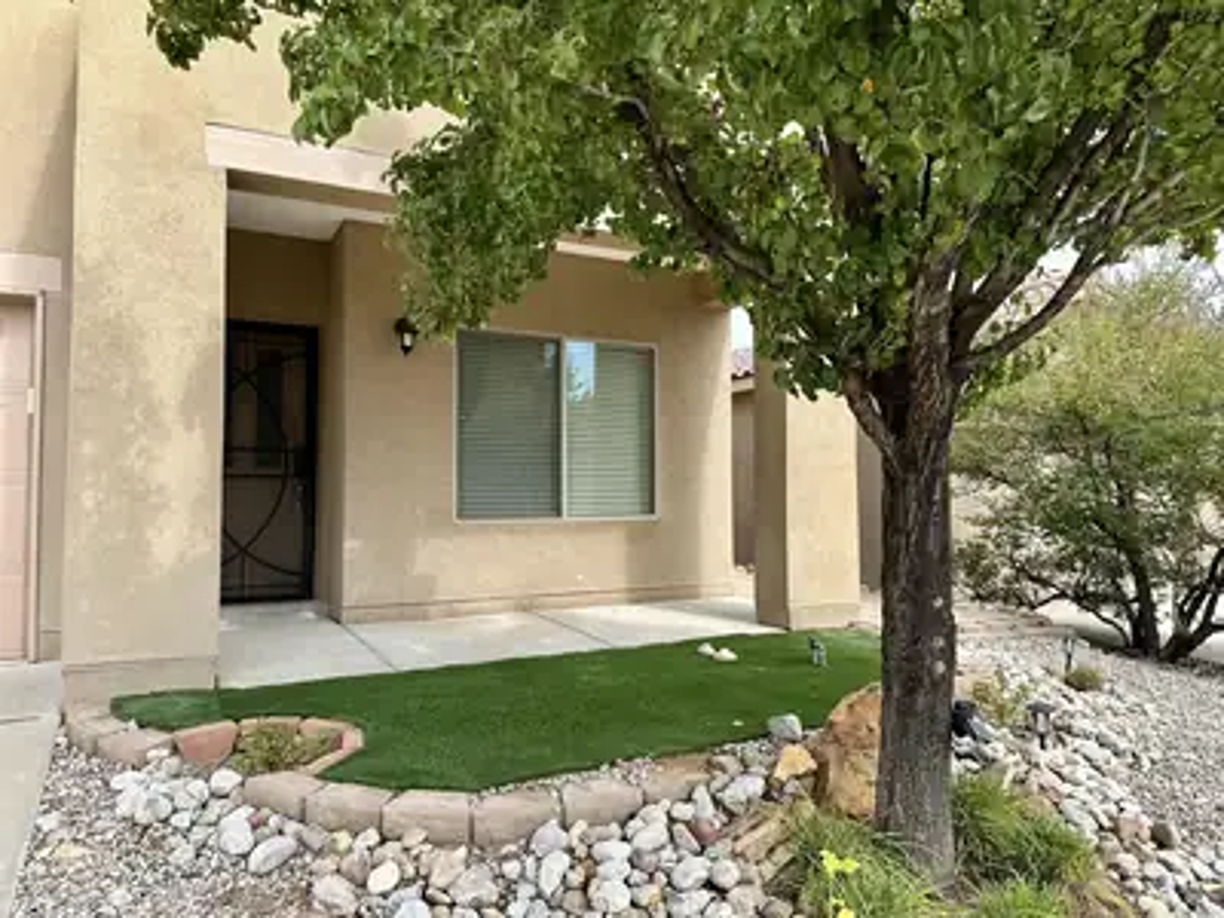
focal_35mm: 24
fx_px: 849
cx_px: 612
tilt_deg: +2.9
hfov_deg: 71.6
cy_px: 459
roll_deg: +0.1
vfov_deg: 56.8
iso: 80
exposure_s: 1/2070
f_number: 1.78
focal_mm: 6.86
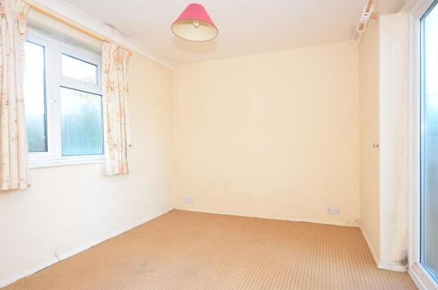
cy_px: 146
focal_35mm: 21
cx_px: 223
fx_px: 259
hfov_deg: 80.5
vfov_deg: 58.5
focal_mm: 11.5
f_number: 5.6
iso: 200
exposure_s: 1/8
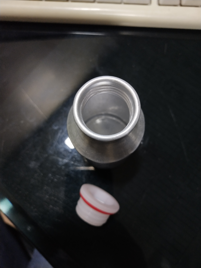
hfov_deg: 46.8
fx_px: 232
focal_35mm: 30
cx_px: 100
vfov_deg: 60.0
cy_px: 134
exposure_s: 1/50
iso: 498
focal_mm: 3.95
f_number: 1.8
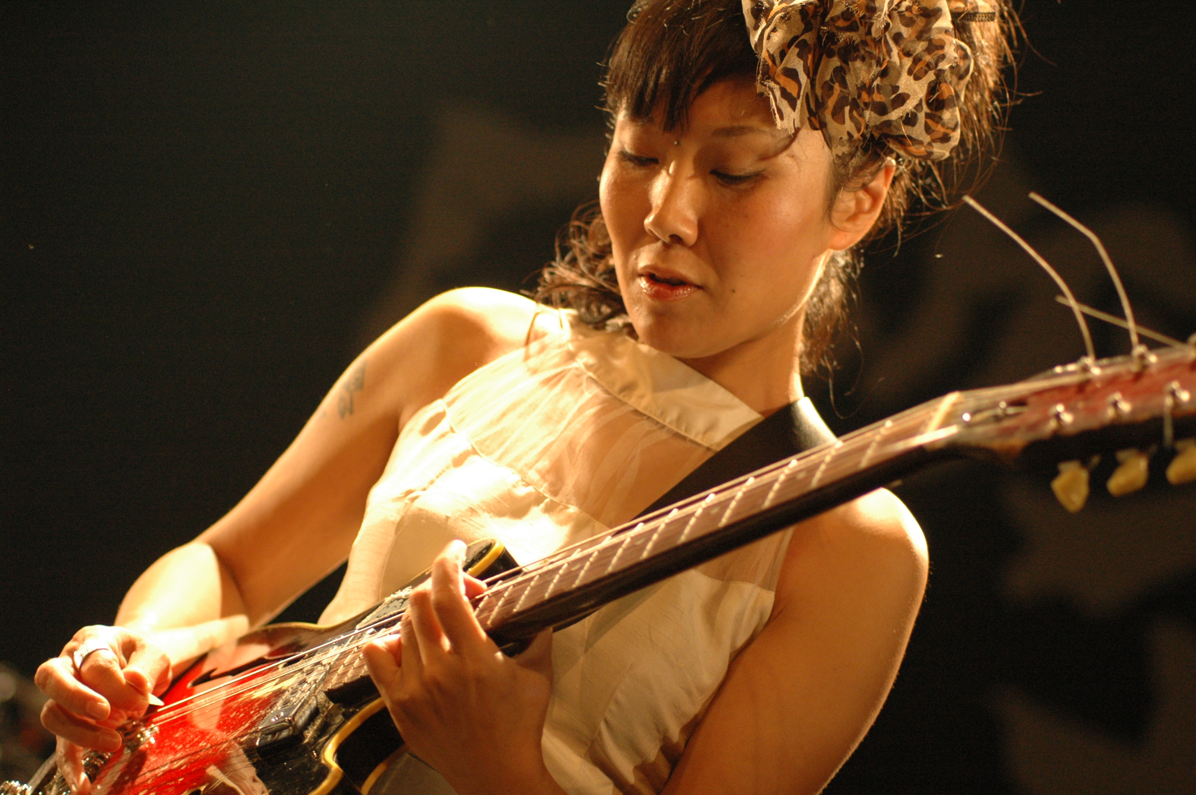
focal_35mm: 120
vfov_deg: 11.4
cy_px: 398
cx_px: 598
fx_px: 3983
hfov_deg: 17.1
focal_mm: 80
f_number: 3
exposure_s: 1/250
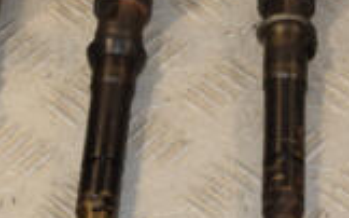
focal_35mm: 170
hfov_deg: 12.3
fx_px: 1616
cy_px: -13
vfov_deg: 7.7
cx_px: 248
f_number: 10
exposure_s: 1/200
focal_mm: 30
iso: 800
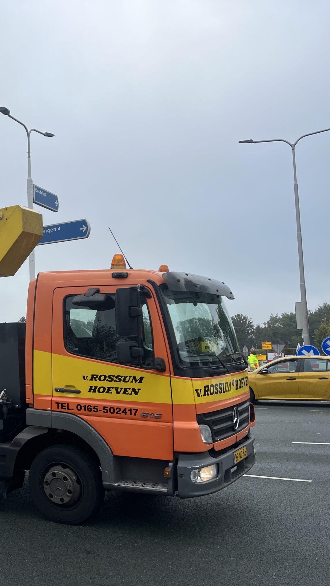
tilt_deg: +4.9
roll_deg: +0.3
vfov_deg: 52.8
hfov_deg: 27.8
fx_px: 591
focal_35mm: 38
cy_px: 295
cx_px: -53
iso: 50
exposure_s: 1/1580
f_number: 1.6
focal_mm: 5.1
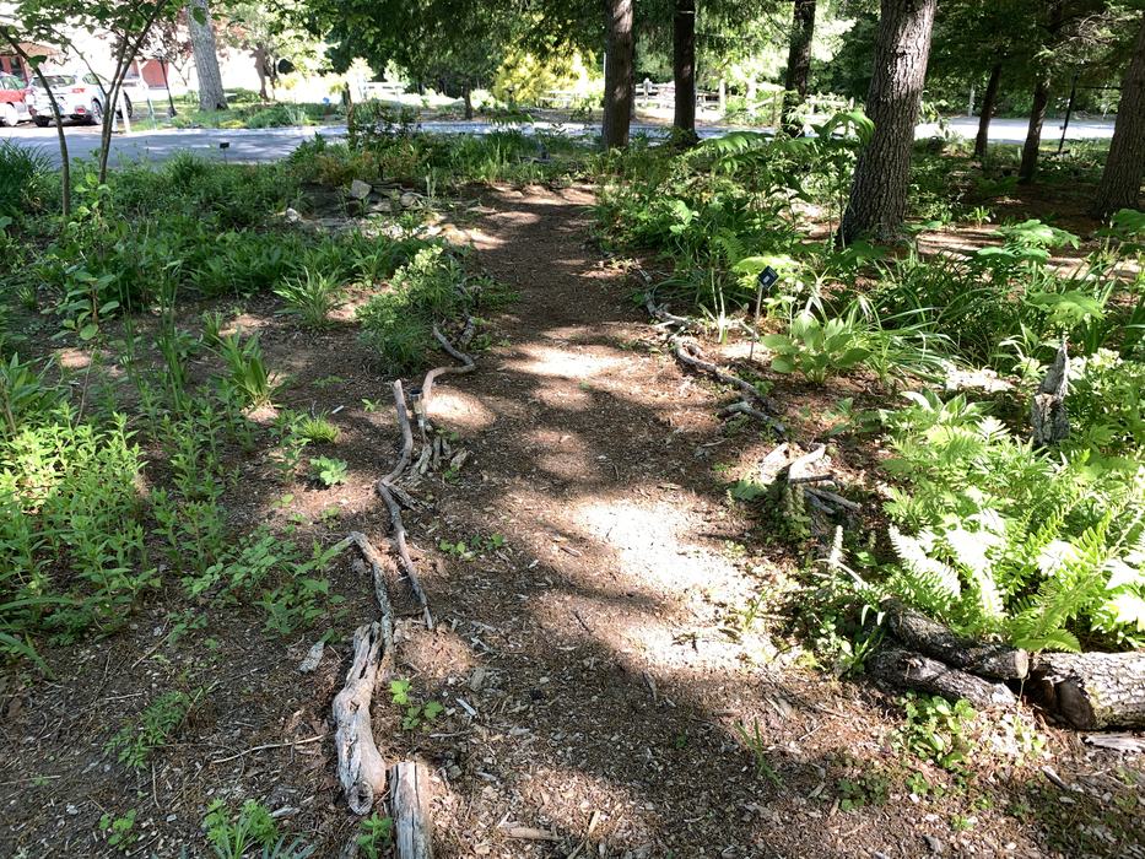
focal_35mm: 26
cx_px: 572
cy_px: 430
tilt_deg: -25.0
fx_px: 860
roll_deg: +0.4
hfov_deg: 67.3
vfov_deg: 53.1
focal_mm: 4.25
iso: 32
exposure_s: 1/121
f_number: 1.8
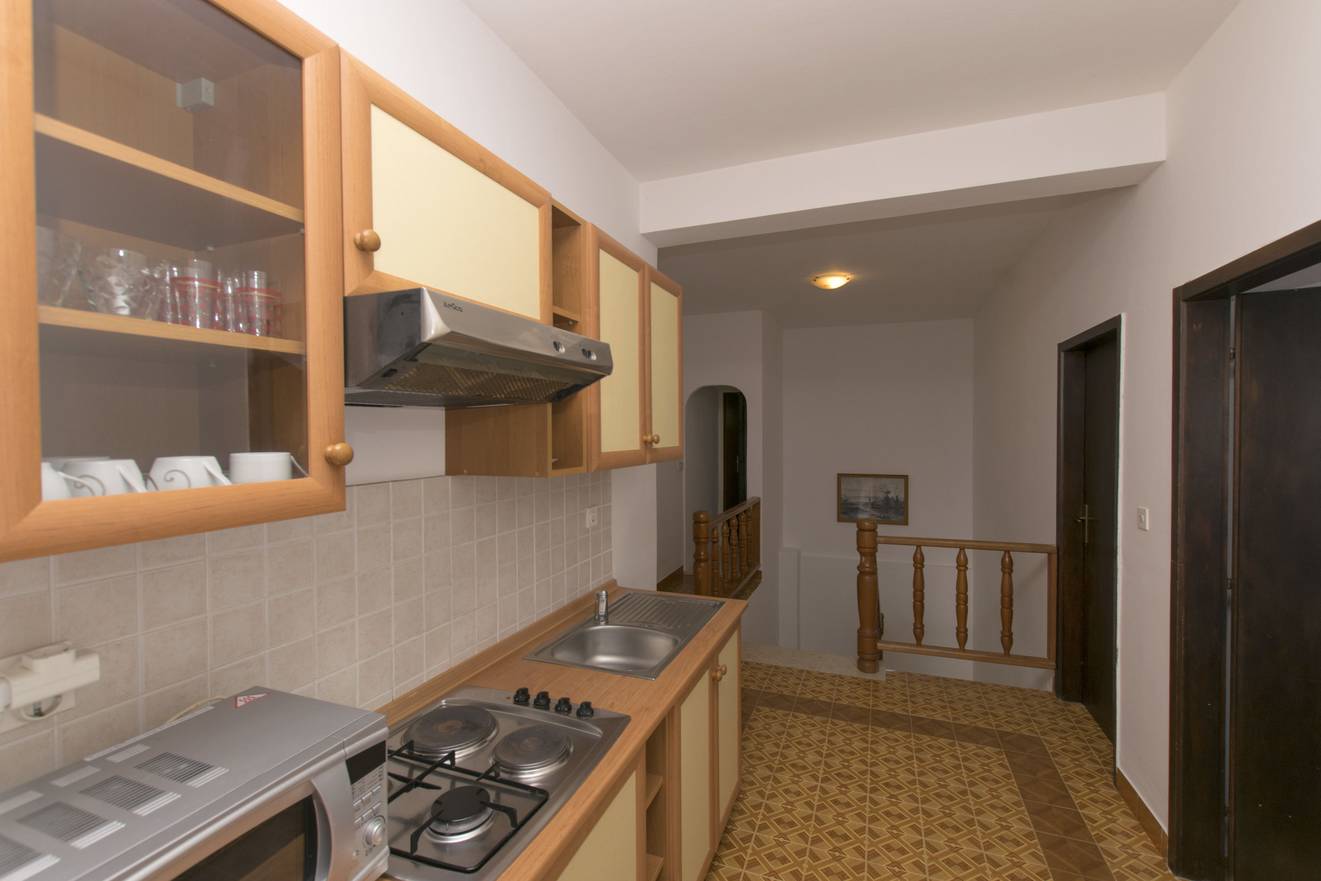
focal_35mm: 15
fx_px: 550
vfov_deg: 77.3
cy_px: 440
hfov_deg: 100.4
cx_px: 660
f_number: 5.6
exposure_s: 1/160
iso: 200
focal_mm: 10
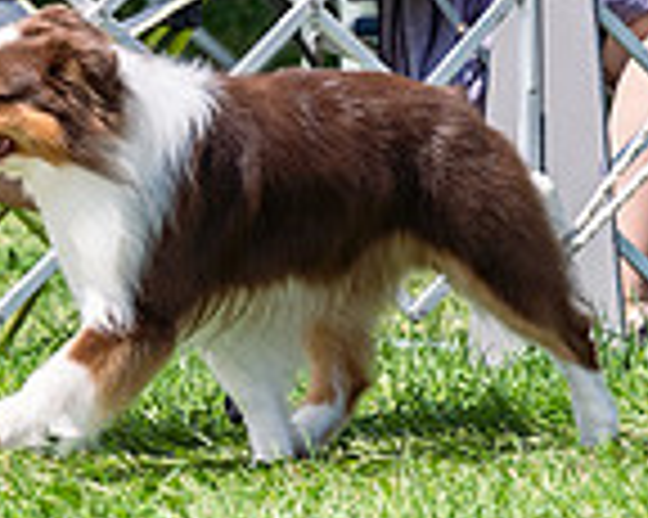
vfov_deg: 1.8
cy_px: -225
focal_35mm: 883
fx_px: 16923
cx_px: -173
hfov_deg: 2.2
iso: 100
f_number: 4.5
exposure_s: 1/1000
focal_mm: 200
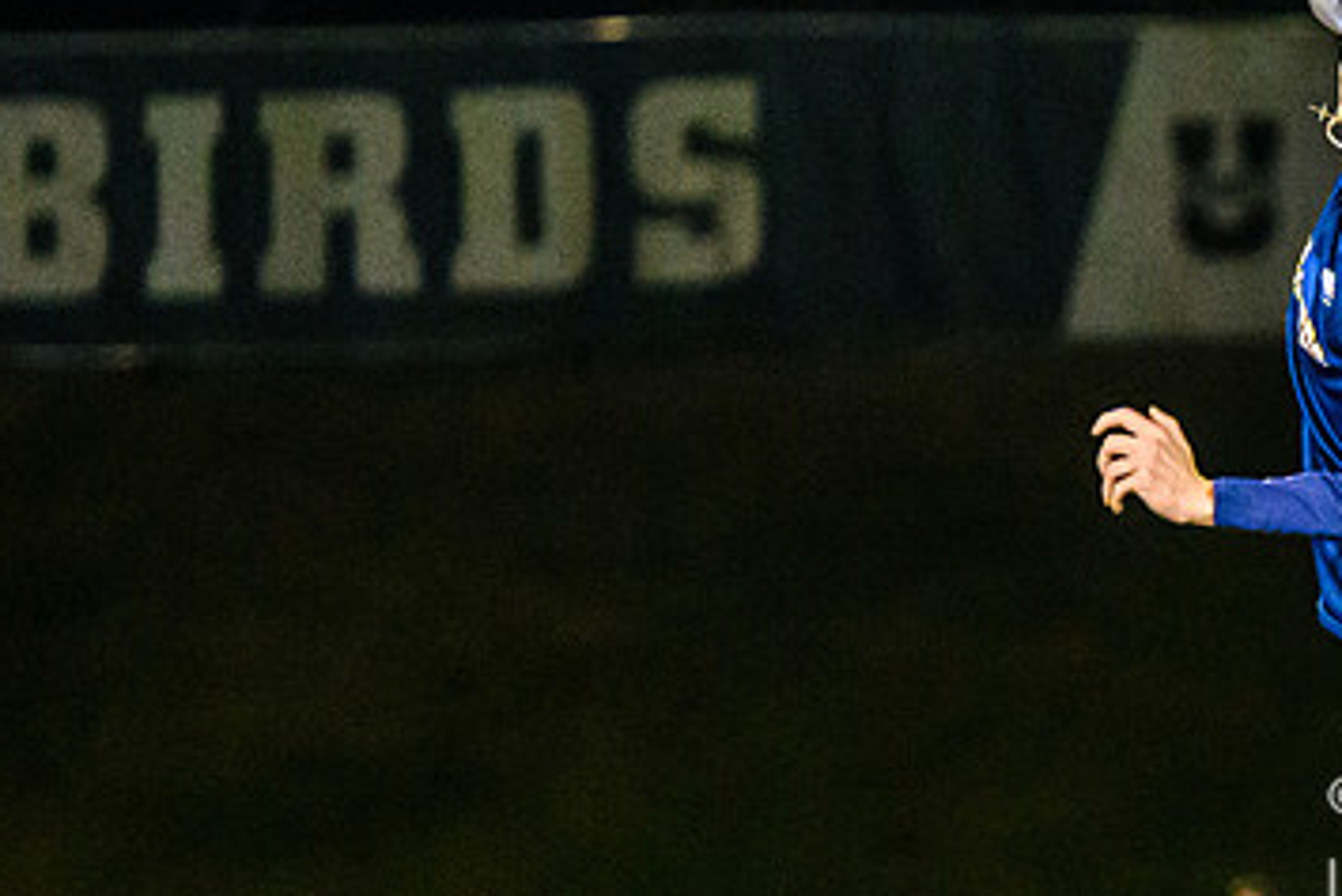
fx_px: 18907
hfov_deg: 4.1
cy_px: 189
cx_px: 1546
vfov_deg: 2.7
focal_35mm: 507
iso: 10000
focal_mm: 145
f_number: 3.2
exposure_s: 1/800
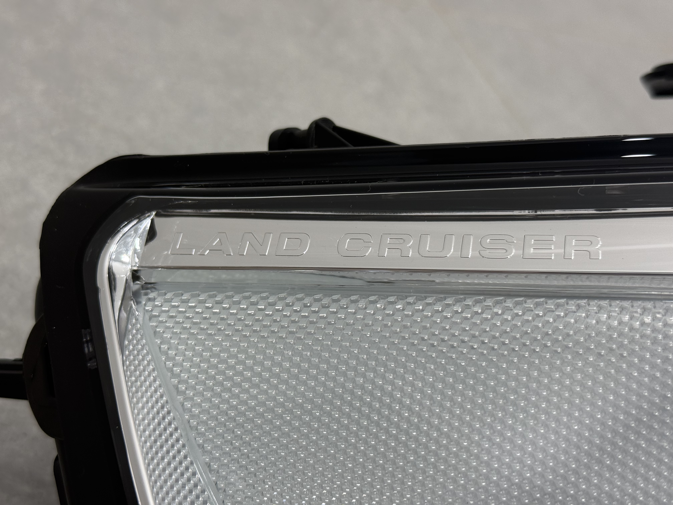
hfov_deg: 39.7
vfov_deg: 30.3
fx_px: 933
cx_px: 336
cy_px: 252
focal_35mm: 48
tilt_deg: -37.8
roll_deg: -32.8
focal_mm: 6.76
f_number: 1.78
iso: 64
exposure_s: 1/268
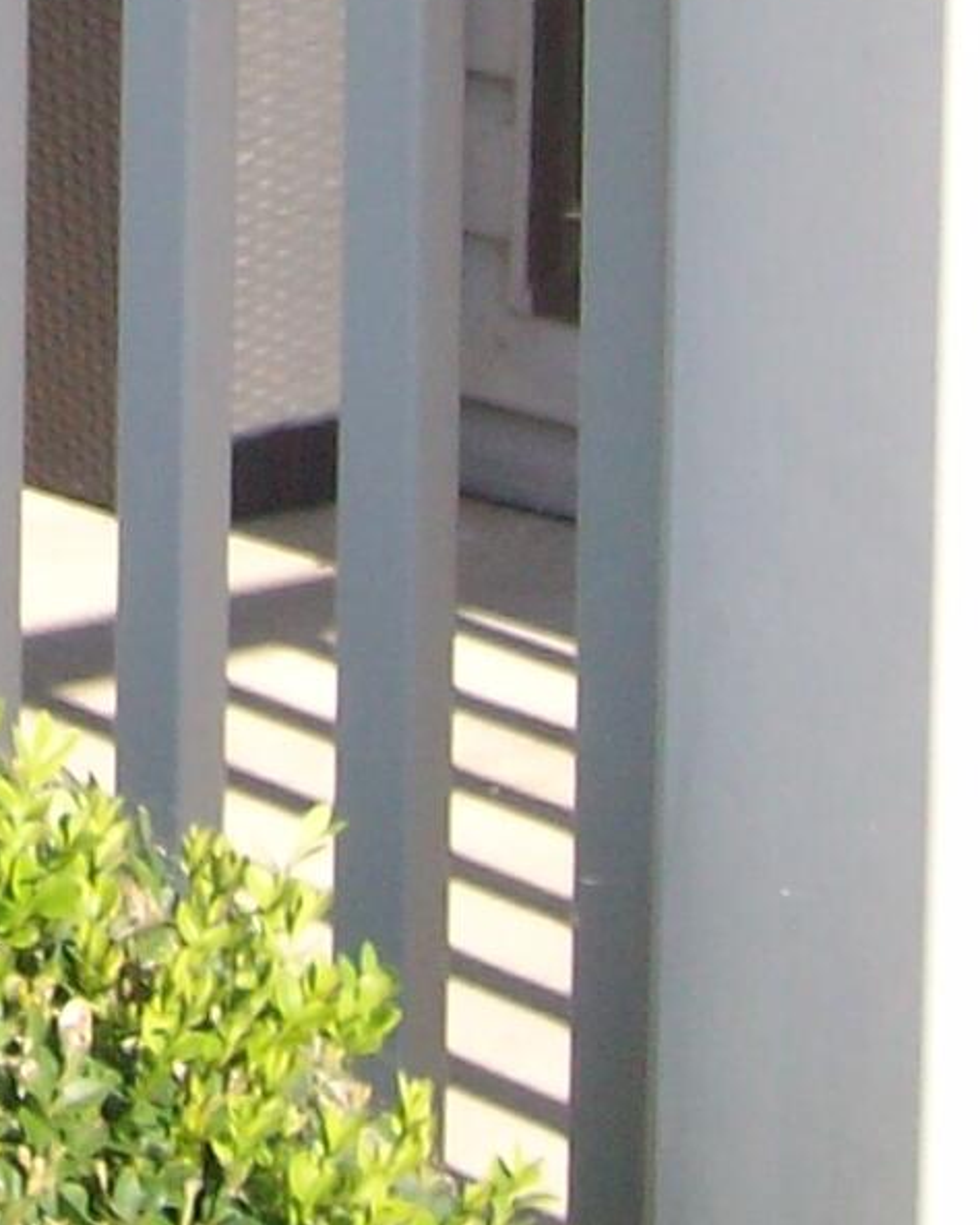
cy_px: -1080
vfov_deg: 10.4
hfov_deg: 8.6
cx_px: -684
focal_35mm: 173
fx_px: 6269
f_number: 7.2
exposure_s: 1/97
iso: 80
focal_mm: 5.8
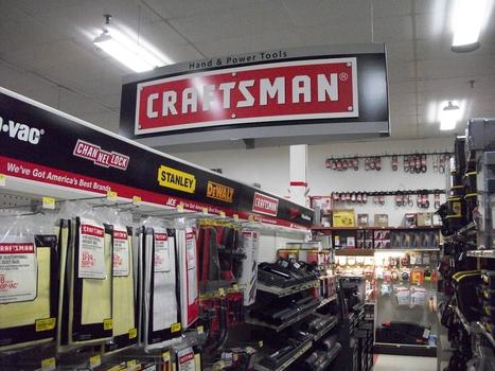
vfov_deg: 44.1
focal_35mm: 32
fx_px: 457
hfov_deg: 56.8
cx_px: 248
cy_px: 186
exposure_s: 1/125
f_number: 2.9
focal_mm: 5.7
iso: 640
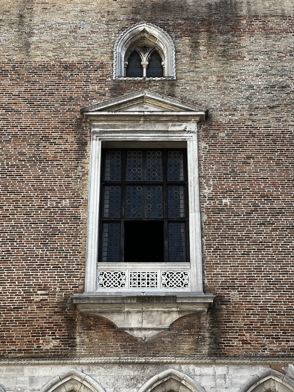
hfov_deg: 19.1
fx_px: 872
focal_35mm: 77
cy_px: 196
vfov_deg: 25.3
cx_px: 147
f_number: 2.8
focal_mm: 9
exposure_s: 1/431
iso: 32
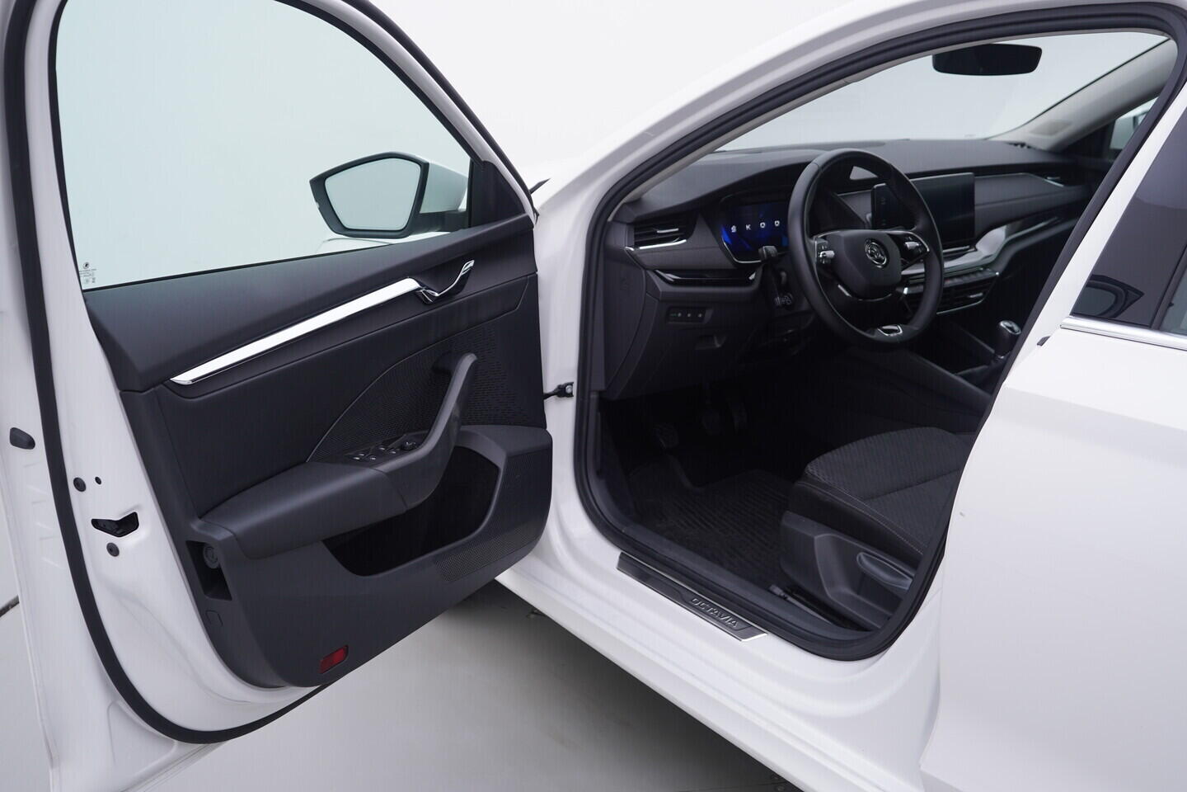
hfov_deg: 53.1
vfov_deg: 36.9
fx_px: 1187
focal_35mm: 36
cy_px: 396
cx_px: 594
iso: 125
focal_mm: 24
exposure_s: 1/60
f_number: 3.5
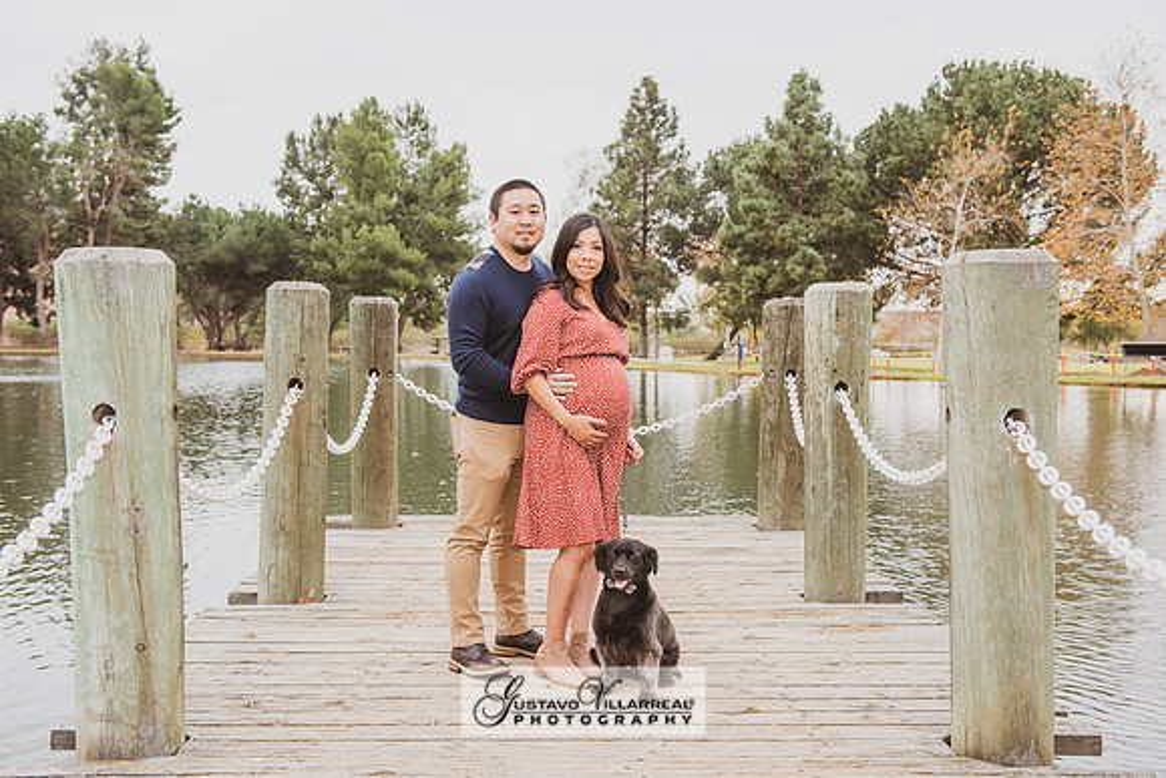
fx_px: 1308
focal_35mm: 40
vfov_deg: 33.1
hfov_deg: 48.0
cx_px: 583
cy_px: 389
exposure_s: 1/125
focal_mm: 40
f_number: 5
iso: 500
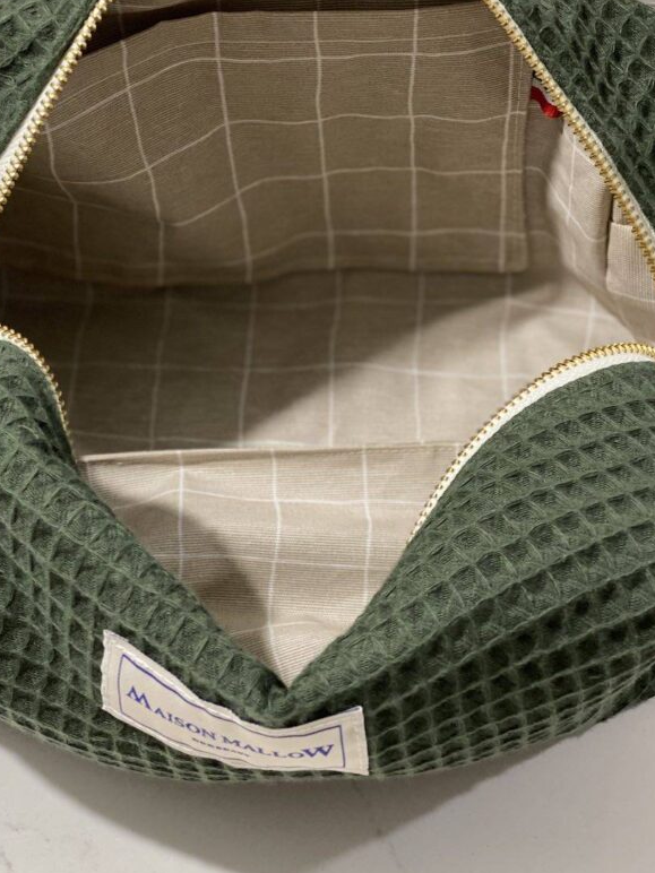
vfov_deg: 28.1
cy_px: 373
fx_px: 1741
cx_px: 242
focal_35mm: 69
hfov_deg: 21.3
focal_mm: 6
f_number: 2
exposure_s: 1/33
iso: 200
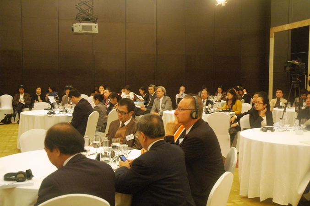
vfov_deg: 30.8
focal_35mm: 44
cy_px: 103
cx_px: 155
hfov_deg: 45.0
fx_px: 374
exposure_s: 1/40
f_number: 4
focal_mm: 29
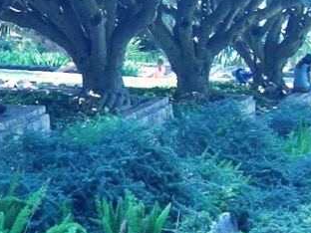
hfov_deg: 15.5
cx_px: -2
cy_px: 96
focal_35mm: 125
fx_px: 1123
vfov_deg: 11.9
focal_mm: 8
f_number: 2.8
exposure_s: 1/125
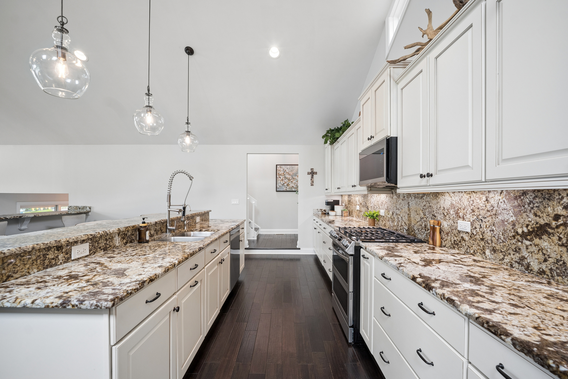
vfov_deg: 81.2
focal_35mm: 14
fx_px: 221
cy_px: 190
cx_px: 284
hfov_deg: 104.3
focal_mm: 14
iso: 640
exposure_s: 1/30
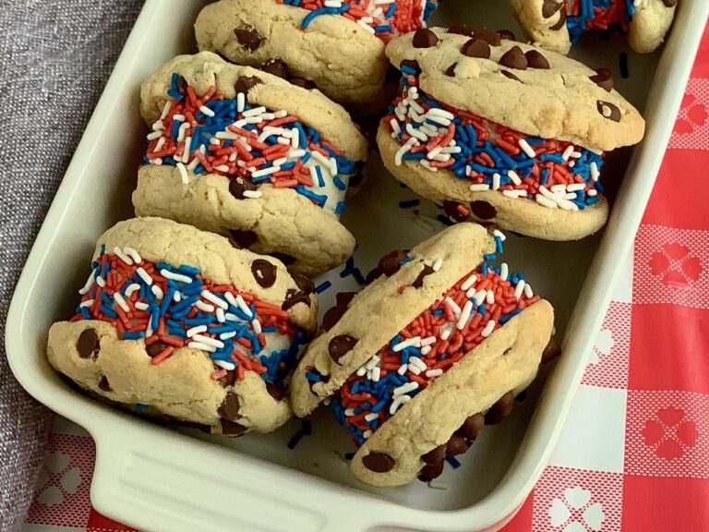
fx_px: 1065
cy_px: 266
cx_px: 354
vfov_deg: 28.0
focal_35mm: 52
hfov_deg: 36.8
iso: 80
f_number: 2.4
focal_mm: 6
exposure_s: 1/122
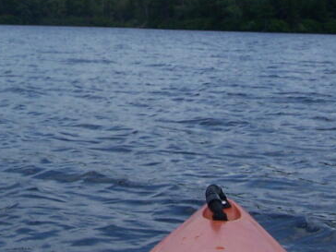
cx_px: 66
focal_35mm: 107
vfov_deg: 13.8
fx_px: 1039
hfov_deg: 18.2
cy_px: 45
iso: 80
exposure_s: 1/1000
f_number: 4
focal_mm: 6.3
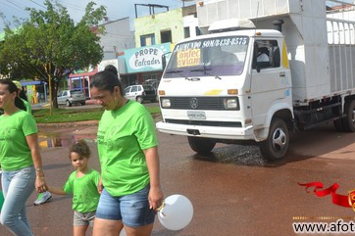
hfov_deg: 47.2
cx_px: 211
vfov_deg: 32.5
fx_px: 404
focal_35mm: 41
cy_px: 97
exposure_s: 1/320
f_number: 9
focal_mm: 22
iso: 100
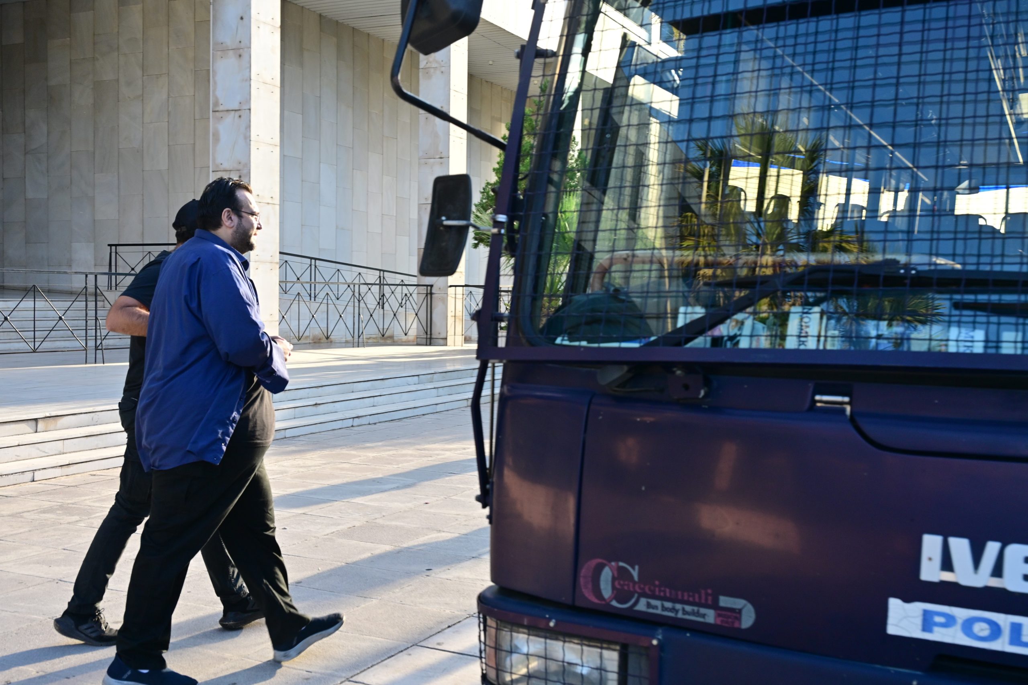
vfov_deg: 35.9
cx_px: 514
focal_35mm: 37
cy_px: 342
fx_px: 1057
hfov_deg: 51.9
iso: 560
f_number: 6.3
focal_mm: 37
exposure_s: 1/320
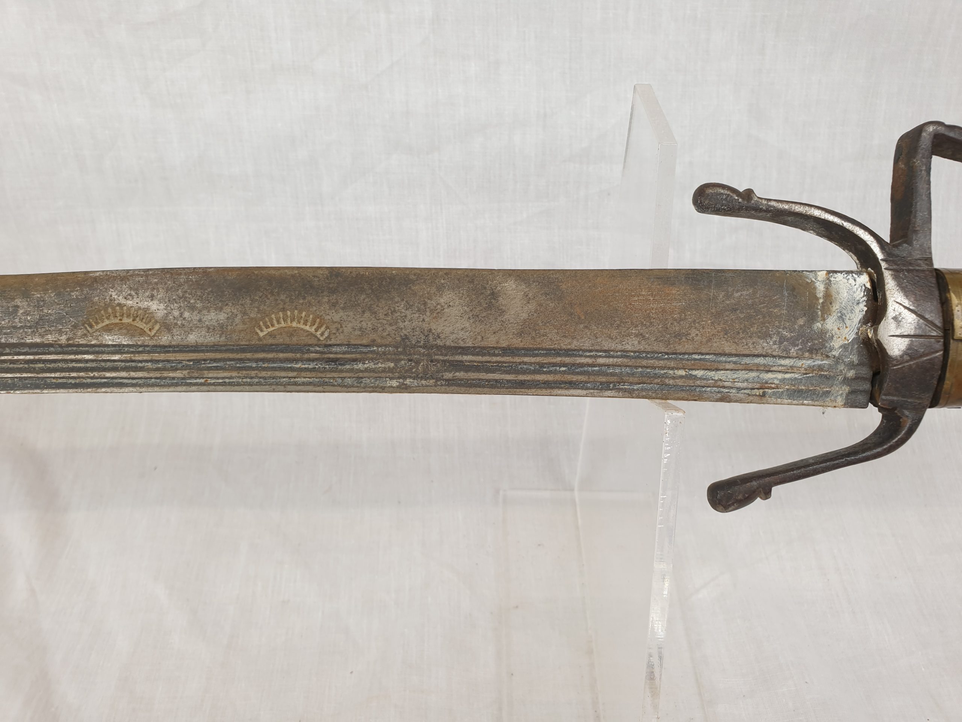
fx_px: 723
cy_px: 361
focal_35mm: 26
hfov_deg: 67.3
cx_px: 481
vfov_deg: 53.1
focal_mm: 4.3
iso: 50
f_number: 2.4
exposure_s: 1/50
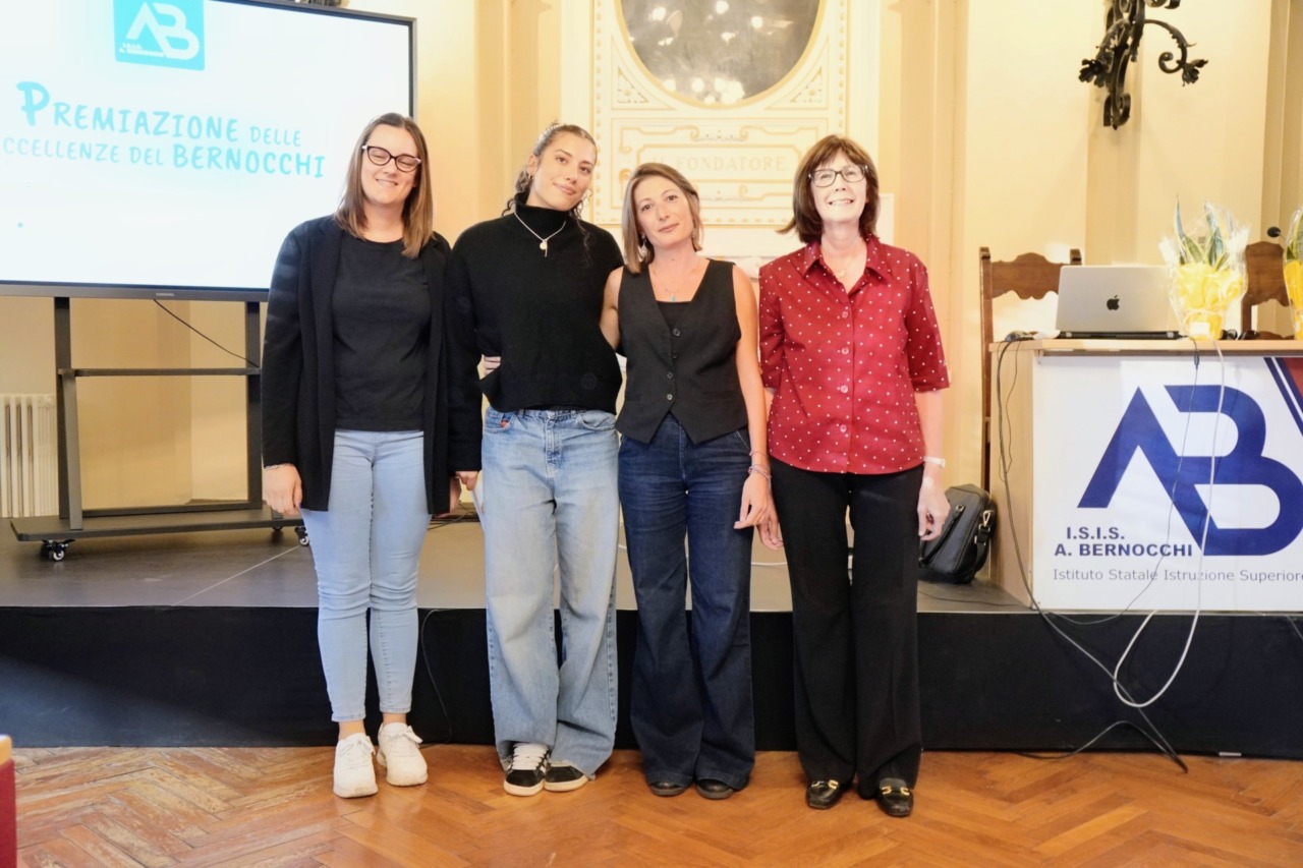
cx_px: 652
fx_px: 1248
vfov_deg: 38.4
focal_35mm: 34
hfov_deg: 55.1
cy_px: 434
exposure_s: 1/40
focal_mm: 23
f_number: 4
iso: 3200
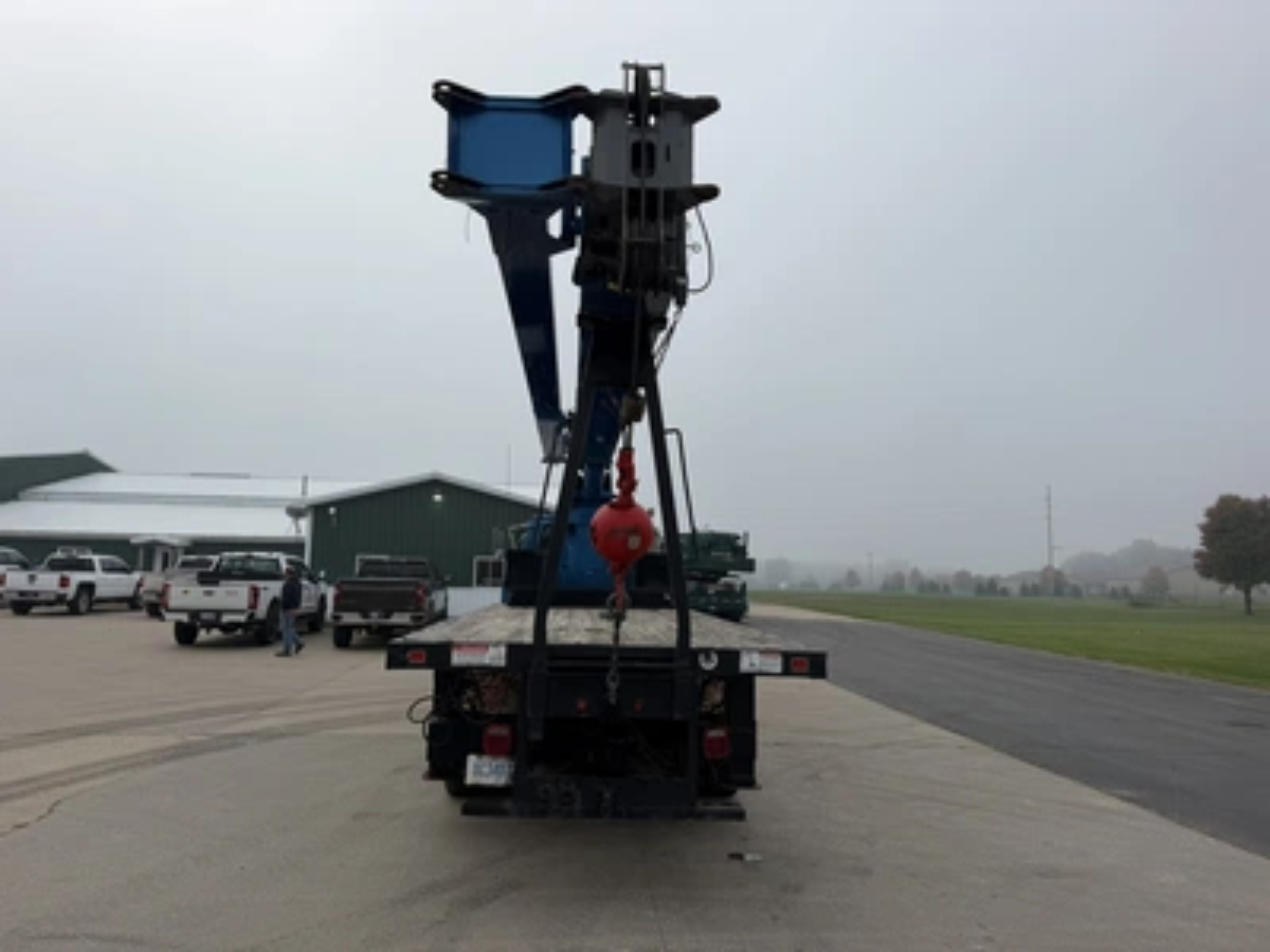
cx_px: 635
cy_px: 476
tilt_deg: +6.8
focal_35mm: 24
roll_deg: -1.0
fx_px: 881
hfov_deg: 71.6
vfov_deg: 56.8
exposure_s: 1/3145
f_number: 1.78
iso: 80
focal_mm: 6.76
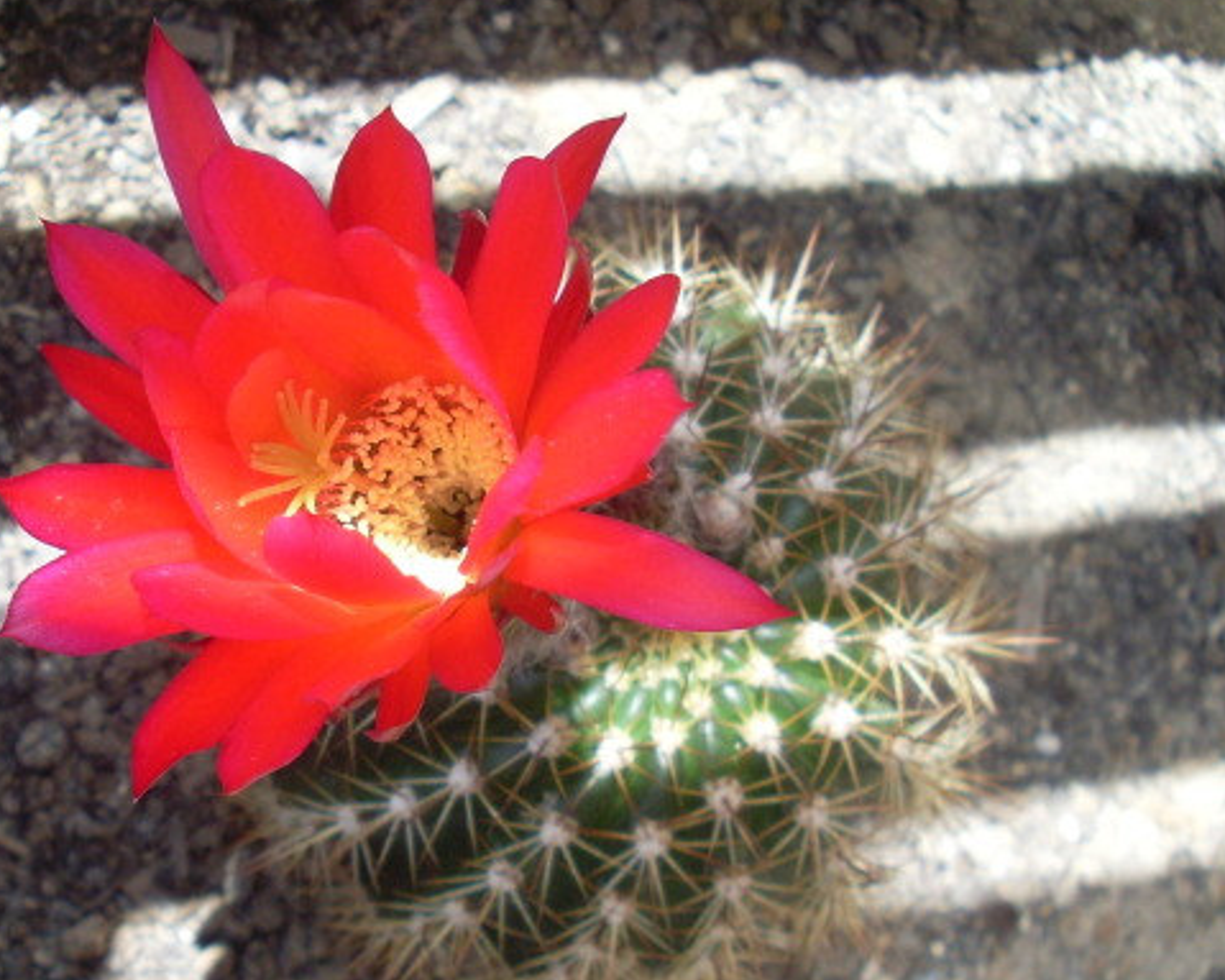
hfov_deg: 30.4
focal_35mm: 62
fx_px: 2247
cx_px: 517
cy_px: 568
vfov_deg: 24.6
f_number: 7.7
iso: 80
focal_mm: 6.3
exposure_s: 1/90
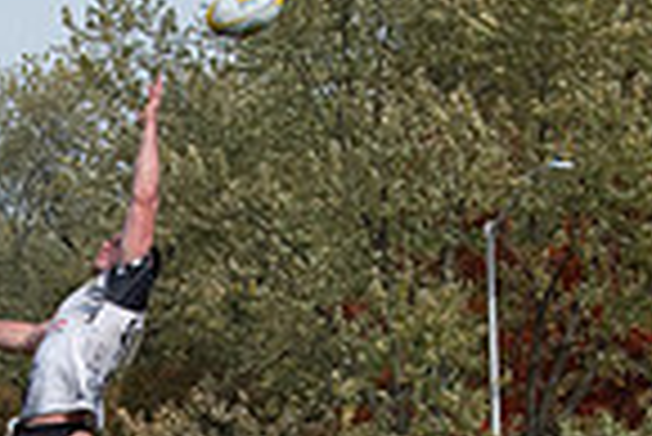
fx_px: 5638
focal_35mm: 311
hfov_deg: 6.6
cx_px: 81
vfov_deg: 4.4
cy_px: 592
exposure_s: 1/2000
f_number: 11
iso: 400
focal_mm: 56
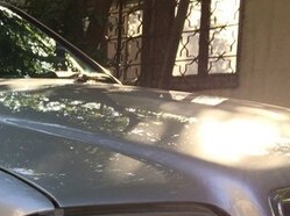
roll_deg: -0.5
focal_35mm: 77
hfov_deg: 23.3
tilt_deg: -9.5
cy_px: 226
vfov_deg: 18.5
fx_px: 644
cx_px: -55
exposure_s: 1/360
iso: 32
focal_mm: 4.15
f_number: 2.2
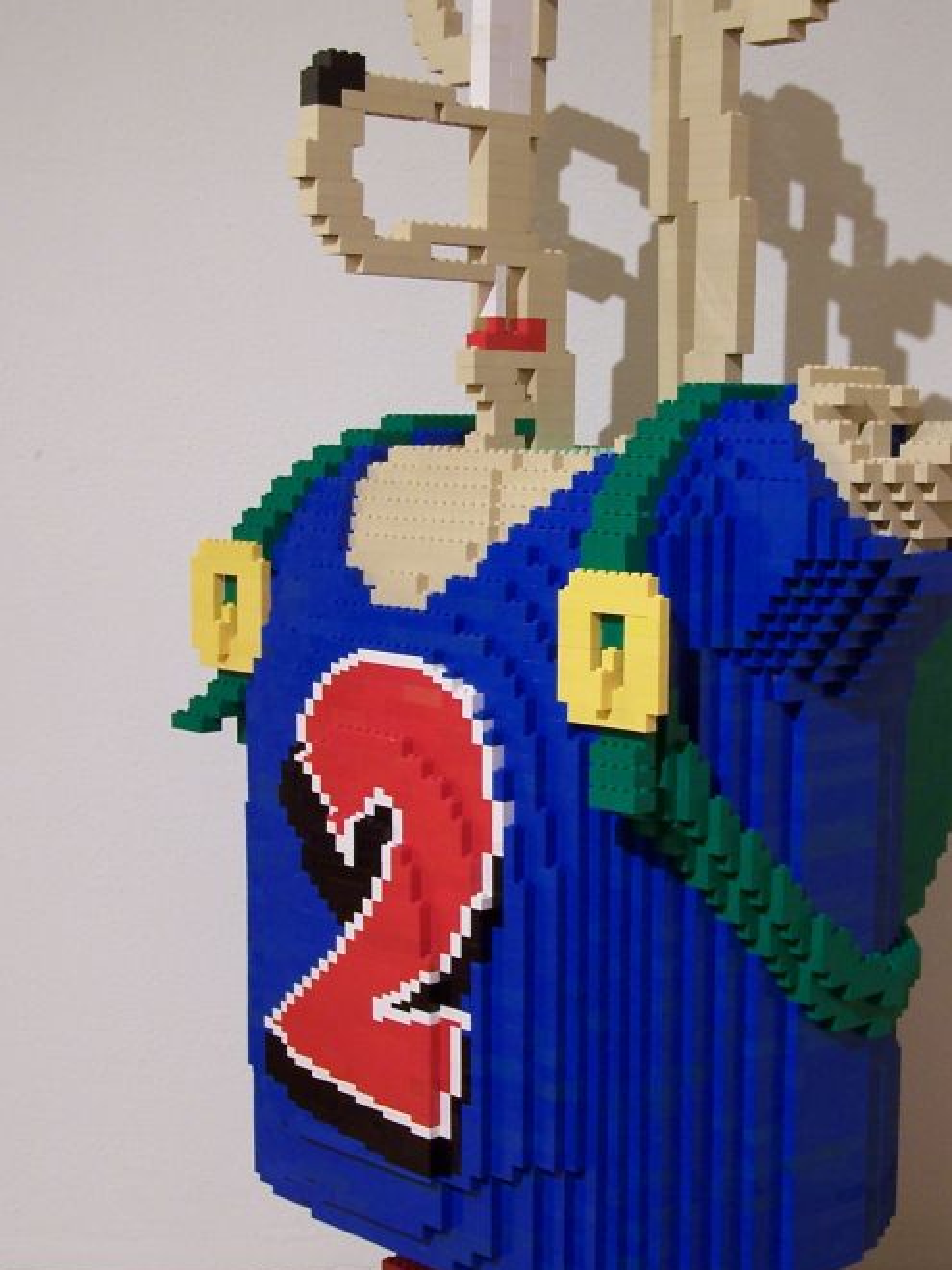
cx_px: 585
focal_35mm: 59
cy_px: 693
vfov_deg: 32.7
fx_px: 2163
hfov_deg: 24.8
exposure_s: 1/2
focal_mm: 6.3
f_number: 2.8
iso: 80
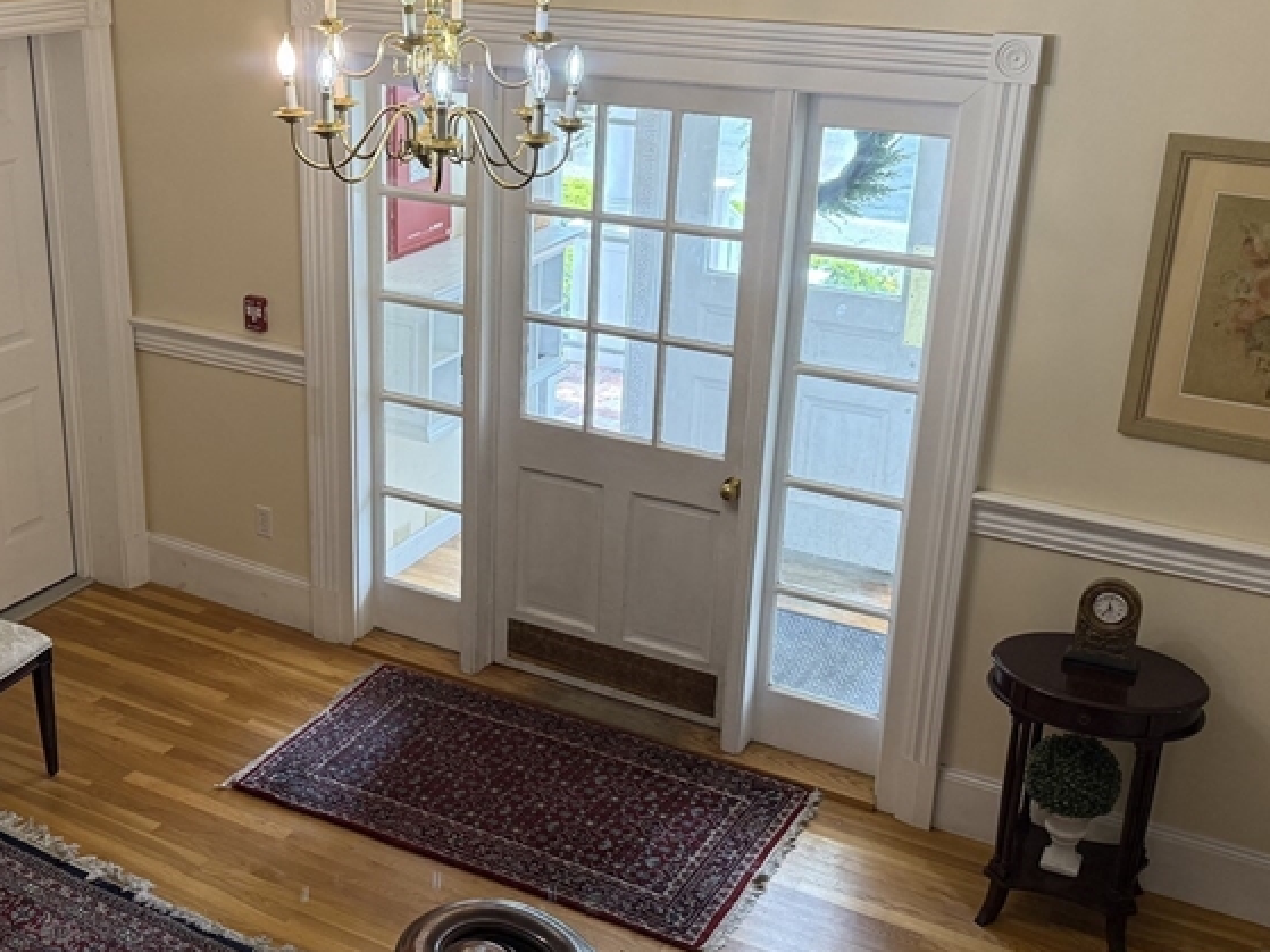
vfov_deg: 32.9
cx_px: 441
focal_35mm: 44
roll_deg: -0.3
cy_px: 470
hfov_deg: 42.5
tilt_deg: -21.2
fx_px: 1614
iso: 200
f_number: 1.78
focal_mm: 6.76
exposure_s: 1/120
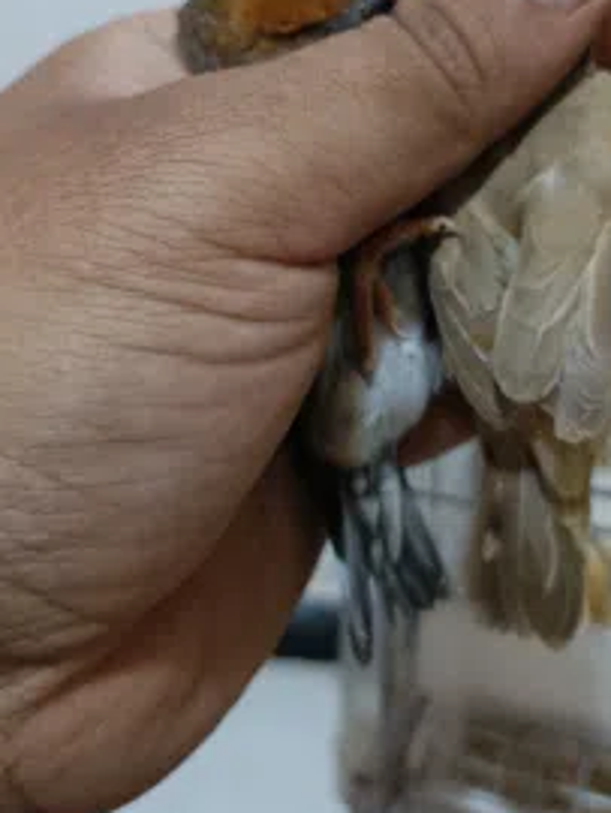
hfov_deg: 38.7
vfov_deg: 49.3
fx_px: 869
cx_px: 319
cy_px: 274
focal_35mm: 37
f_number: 1.7
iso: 1250
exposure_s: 1/50
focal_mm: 4.7
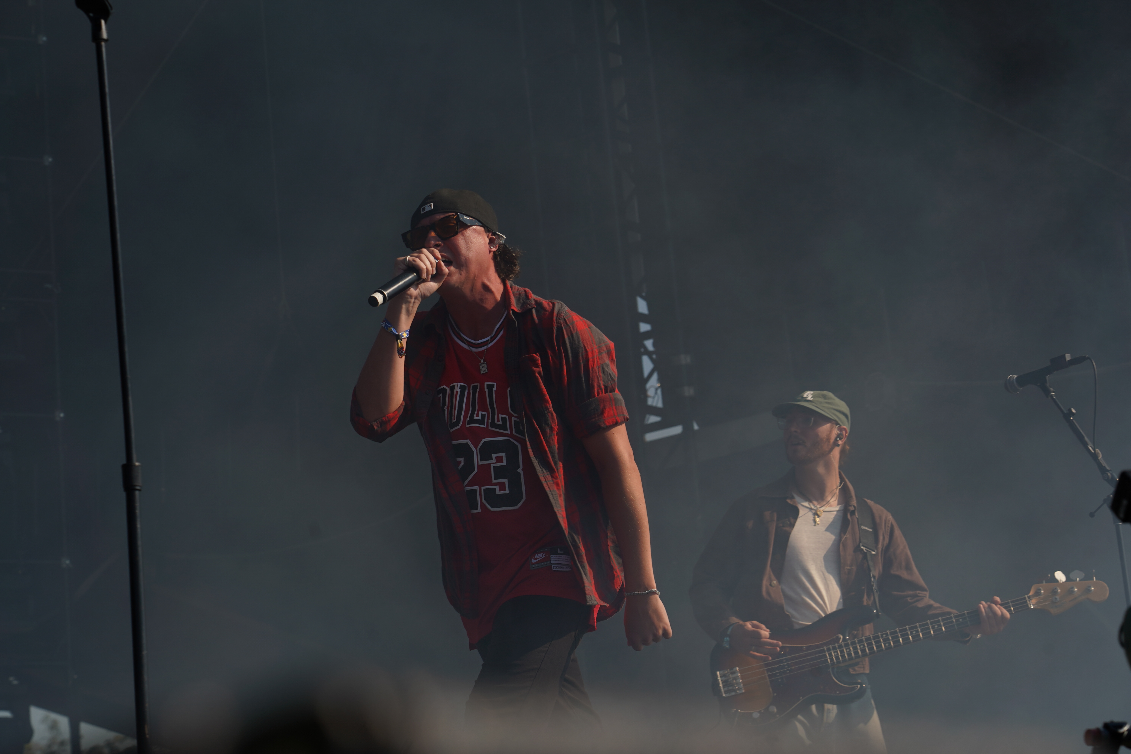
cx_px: 566
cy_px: 377
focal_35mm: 105
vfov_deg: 13.0
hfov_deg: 19.5
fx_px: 3298
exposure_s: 1/500
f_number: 8
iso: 100
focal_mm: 105
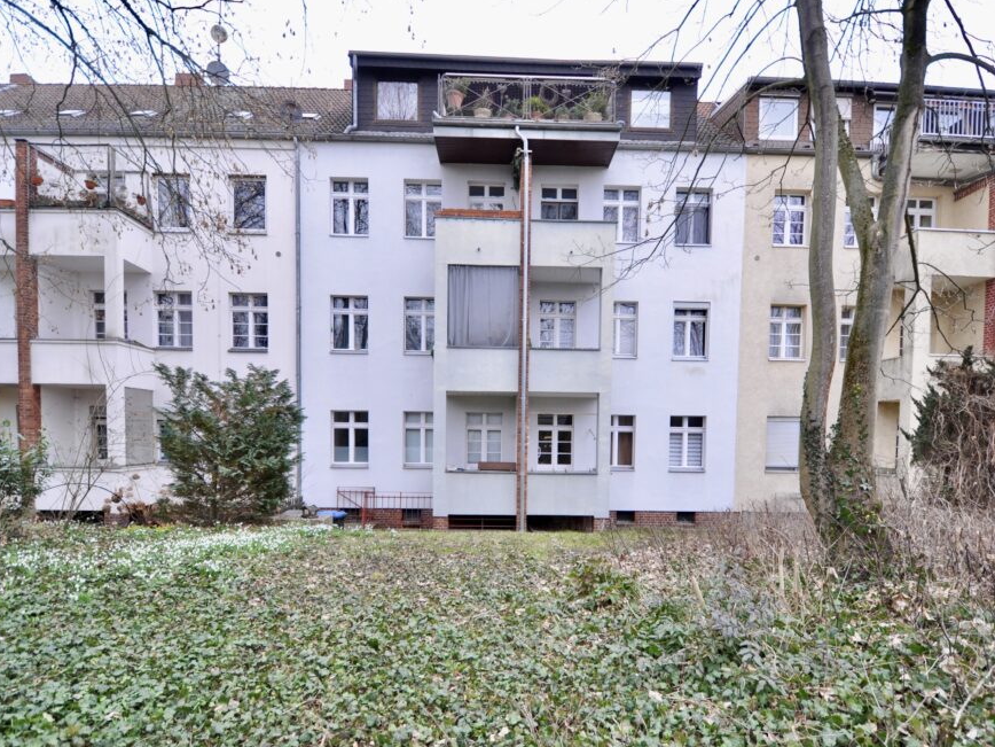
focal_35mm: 17
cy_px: 366
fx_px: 489
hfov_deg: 91.0
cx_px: 519
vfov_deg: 74.7
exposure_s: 1/100
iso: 200
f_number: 3.5
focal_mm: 10
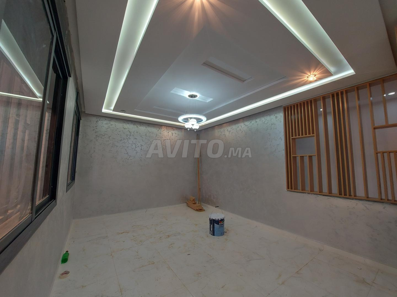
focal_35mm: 13
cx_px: 198
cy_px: 148
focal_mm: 1.74
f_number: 2.2
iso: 80
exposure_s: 1/100
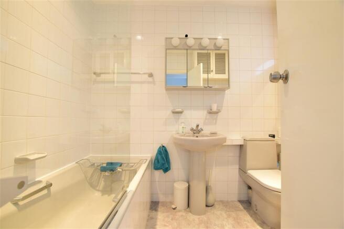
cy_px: 114
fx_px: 143
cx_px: 172
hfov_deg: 100.4
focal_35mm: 15
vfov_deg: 77.3
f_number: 6.3
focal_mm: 10
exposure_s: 1/15
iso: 500
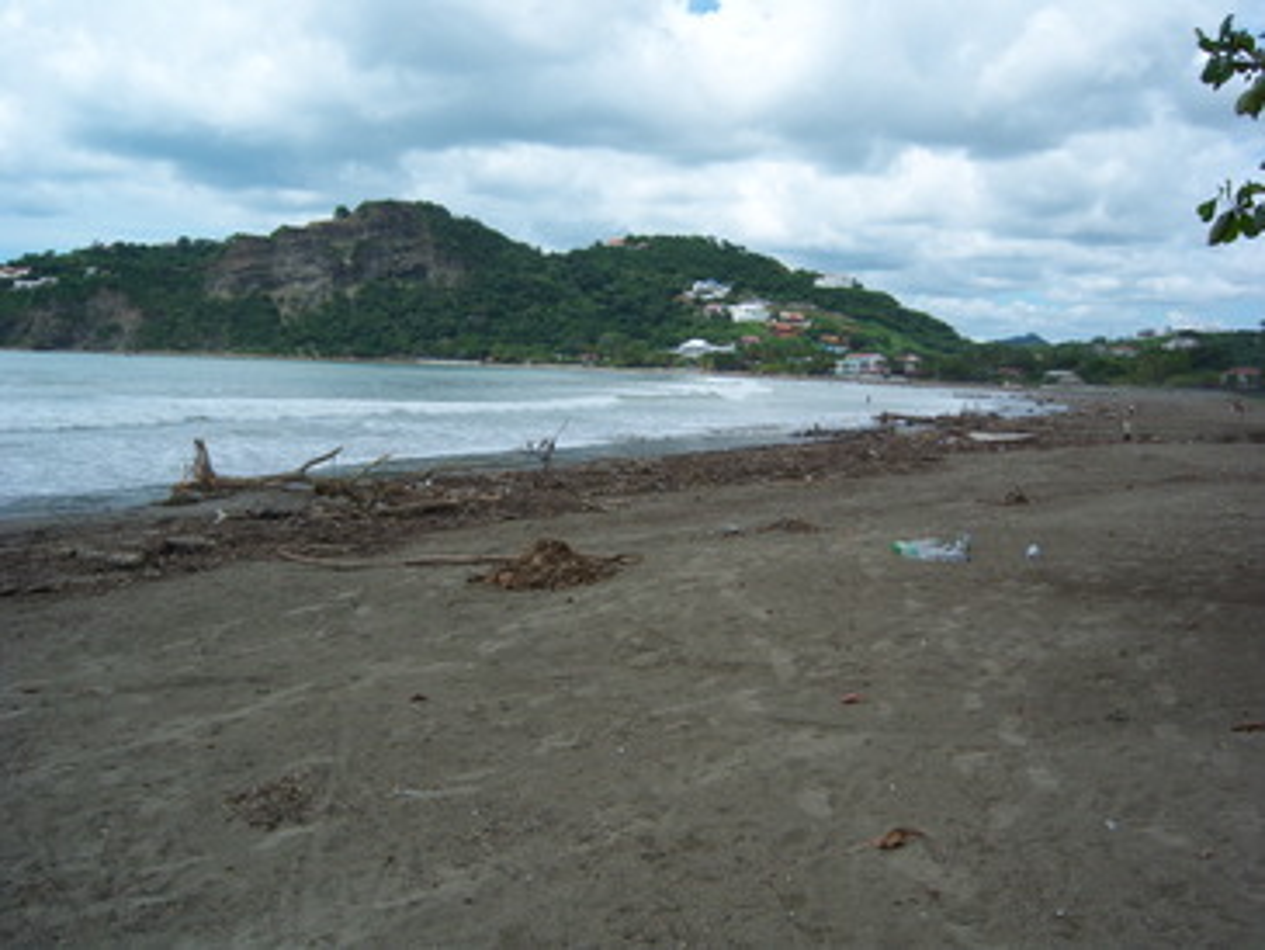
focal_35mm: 36
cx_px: 632
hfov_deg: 51.3
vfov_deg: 39.7
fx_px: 1316
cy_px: 475
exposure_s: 1/640
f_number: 4.8
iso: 80
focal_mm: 7.5
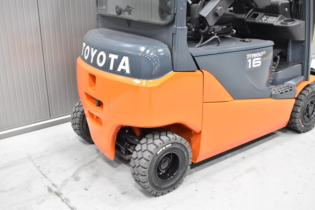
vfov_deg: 34.2
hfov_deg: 49.6
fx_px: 341
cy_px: 105
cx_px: 158
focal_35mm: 39
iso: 1600
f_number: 5
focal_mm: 26
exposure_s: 1/20
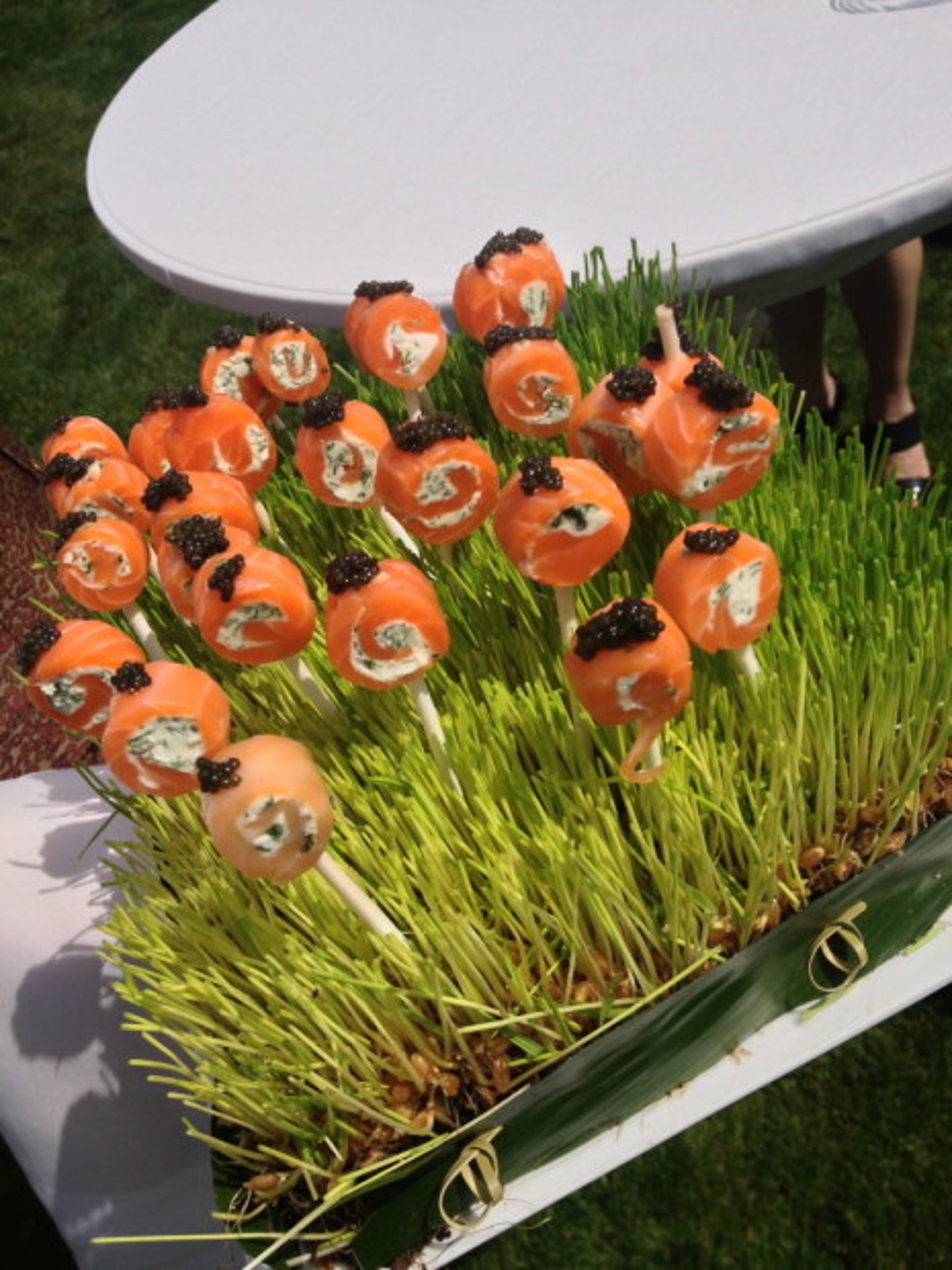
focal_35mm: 35
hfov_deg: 40.7
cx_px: 476
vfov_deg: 52.6
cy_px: 635
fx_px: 1283
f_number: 2.4
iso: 50
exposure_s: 1/3953
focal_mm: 4.28
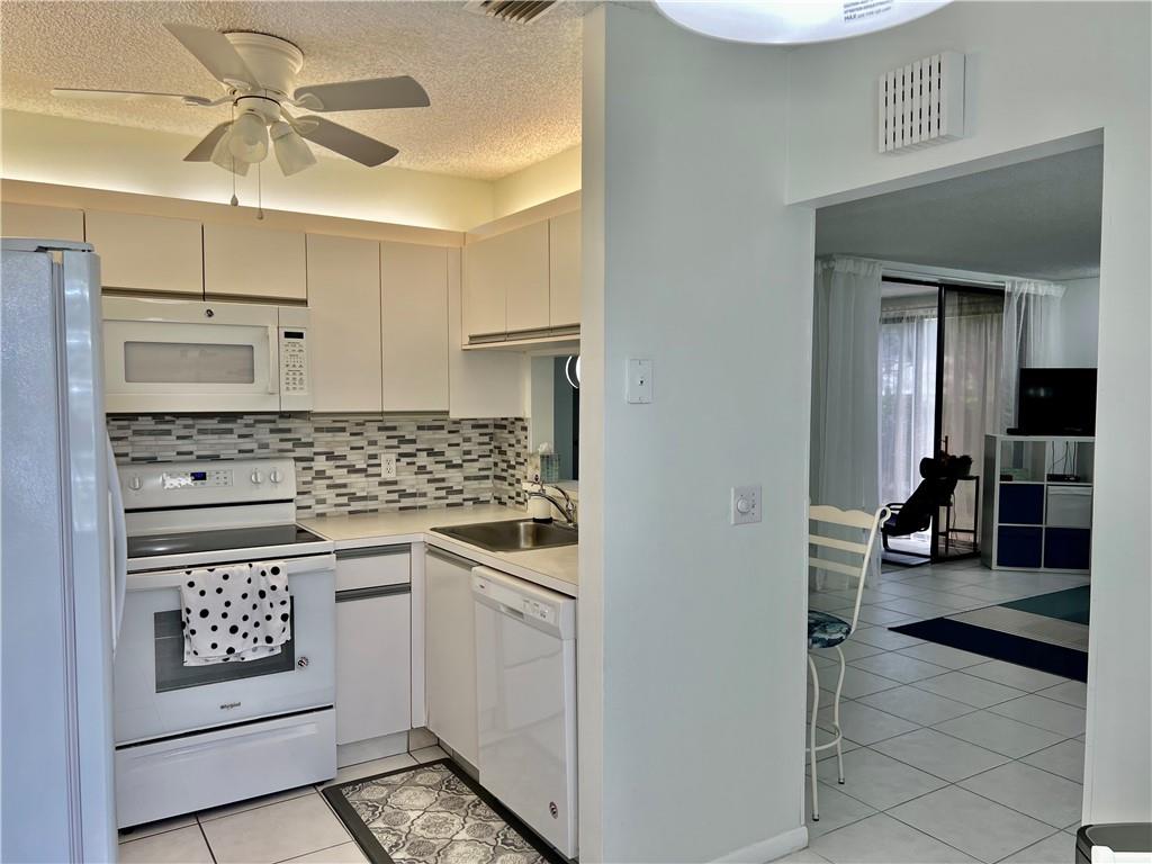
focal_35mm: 26
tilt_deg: -3.3
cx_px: 576
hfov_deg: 67.3
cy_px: 432
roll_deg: -0.1
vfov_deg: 53.1
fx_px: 865
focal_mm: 5.7
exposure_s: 1/120
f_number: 1.5
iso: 40
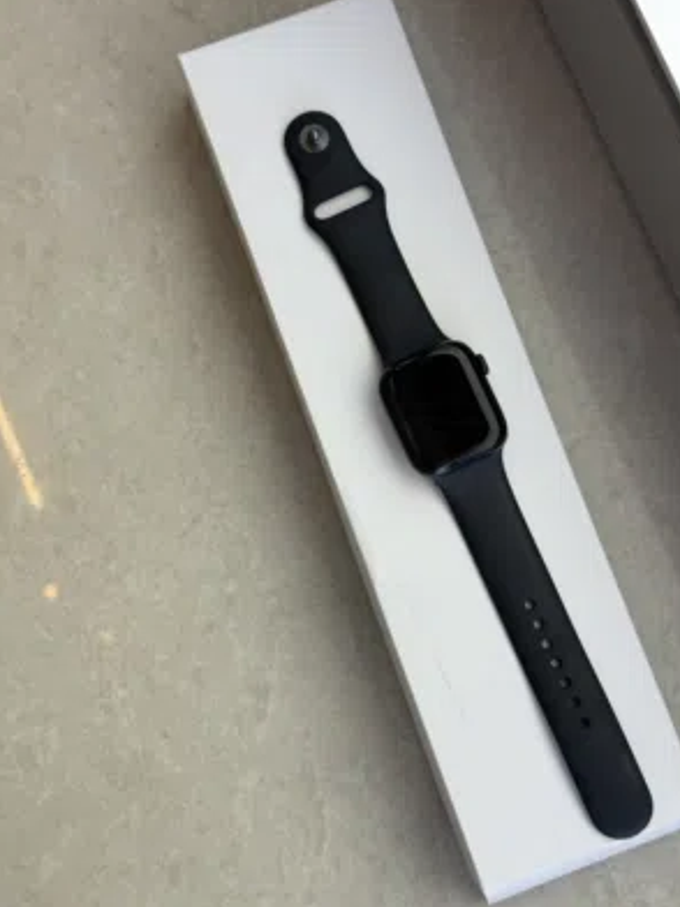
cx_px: 345
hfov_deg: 29.7
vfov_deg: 38.9
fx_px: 1283
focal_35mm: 49
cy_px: 449
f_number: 1.78
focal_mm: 6.76
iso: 100
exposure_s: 1/409
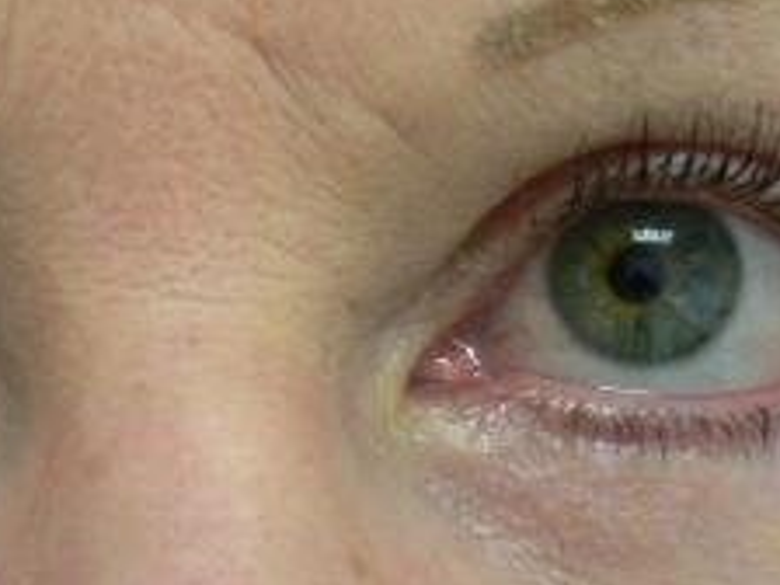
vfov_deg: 4.8
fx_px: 6963
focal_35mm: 309
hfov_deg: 6.4
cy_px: 432
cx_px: 230
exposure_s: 1/40
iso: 200
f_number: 2.8
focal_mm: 18
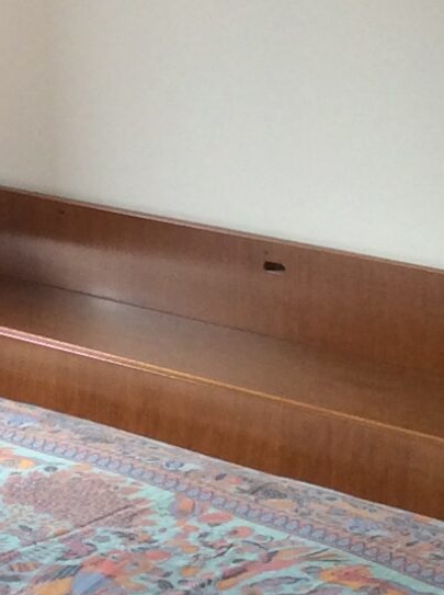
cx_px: -144
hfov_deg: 9.6
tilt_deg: -13.0
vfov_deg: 13.1
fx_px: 2592
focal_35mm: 151
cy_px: 193
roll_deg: +2.9
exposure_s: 1/25
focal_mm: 3.3
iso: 50
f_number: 2.4
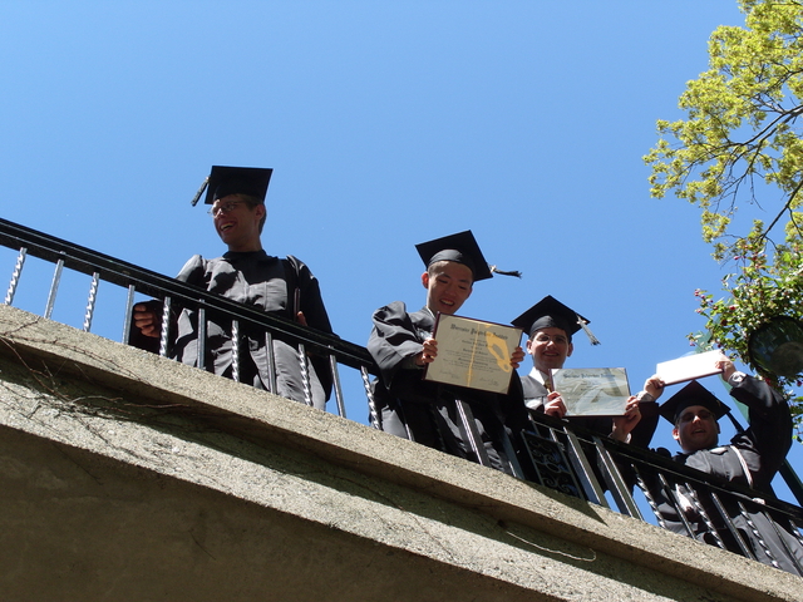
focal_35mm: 58
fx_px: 1345
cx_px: 402
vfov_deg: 25.2
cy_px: 301
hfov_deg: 33.2
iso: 80
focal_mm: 13
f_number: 5.4
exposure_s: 1/350
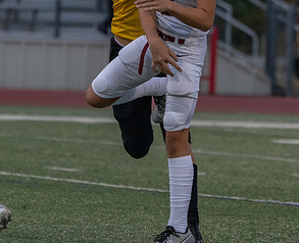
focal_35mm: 631
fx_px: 5617
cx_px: 176
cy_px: 70
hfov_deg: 3.0
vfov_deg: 2.5
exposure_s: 1/1000
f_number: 5.6
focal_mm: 274
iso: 3200
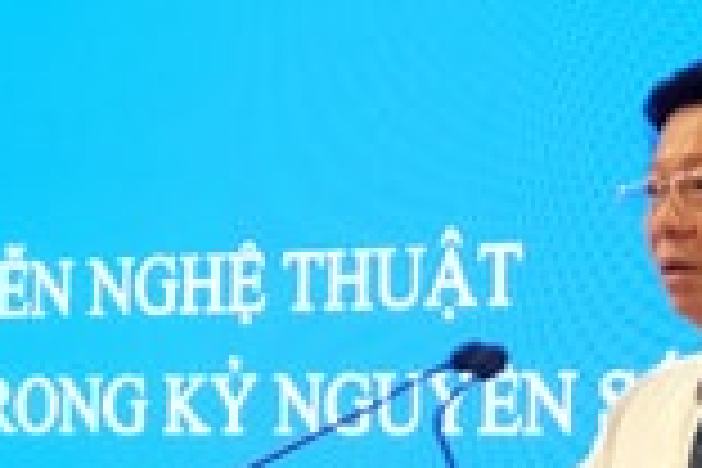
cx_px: 112
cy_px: 378
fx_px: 2827
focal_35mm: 145
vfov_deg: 9.4
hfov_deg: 14.1
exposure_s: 1/180
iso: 2500
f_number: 4.5
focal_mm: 28.2
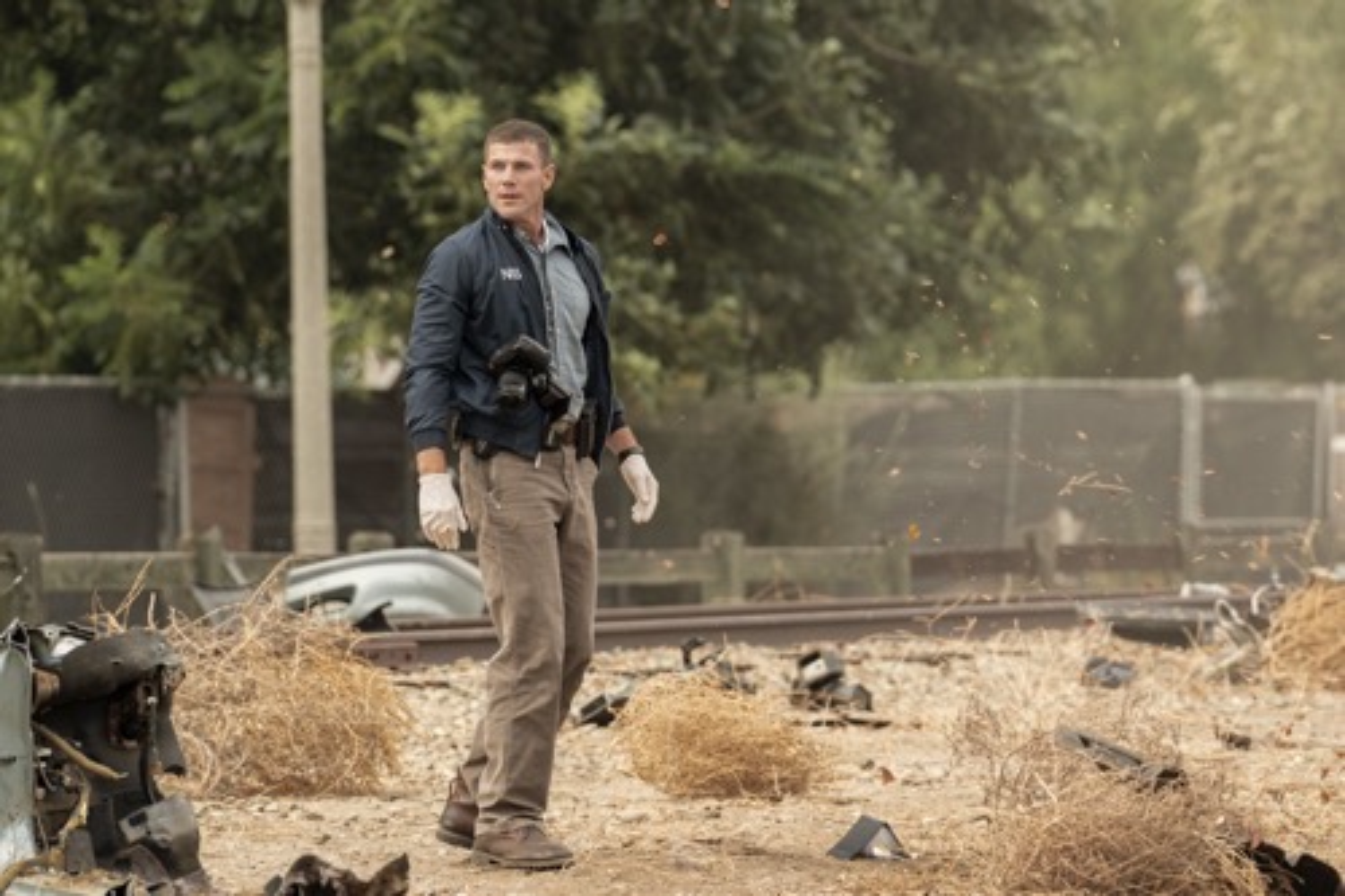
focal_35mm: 280
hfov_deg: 7.4
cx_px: 672
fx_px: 10457
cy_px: 448
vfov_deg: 4.9
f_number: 5.6
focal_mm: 280
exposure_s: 1/320
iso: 1000
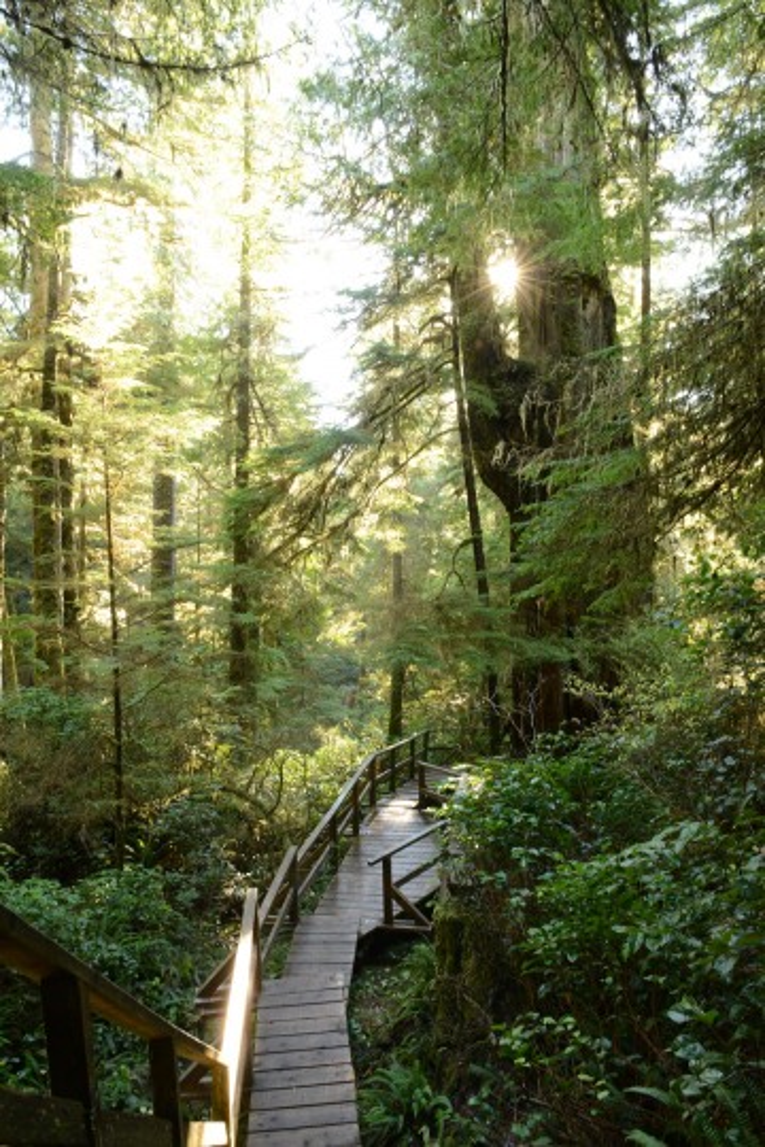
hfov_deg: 53.1
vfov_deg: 73.7
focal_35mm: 24
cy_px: 574
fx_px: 765
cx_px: 382
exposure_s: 3
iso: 160
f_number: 22
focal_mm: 24
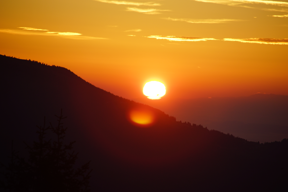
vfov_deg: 4.6
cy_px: 96
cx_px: 144
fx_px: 2400
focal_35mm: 300
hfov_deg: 6.9
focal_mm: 200
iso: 160
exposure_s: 1/320
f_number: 6.3
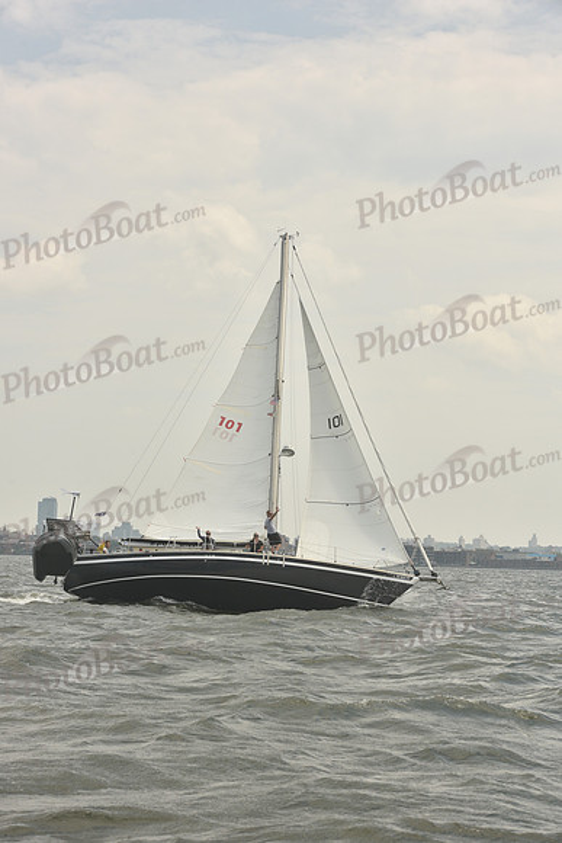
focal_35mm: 70
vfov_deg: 28.8
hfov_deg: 19.5
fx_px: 1638
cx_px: 281
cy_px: 422
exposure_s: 1/800
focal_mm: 70
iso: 250
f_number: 9
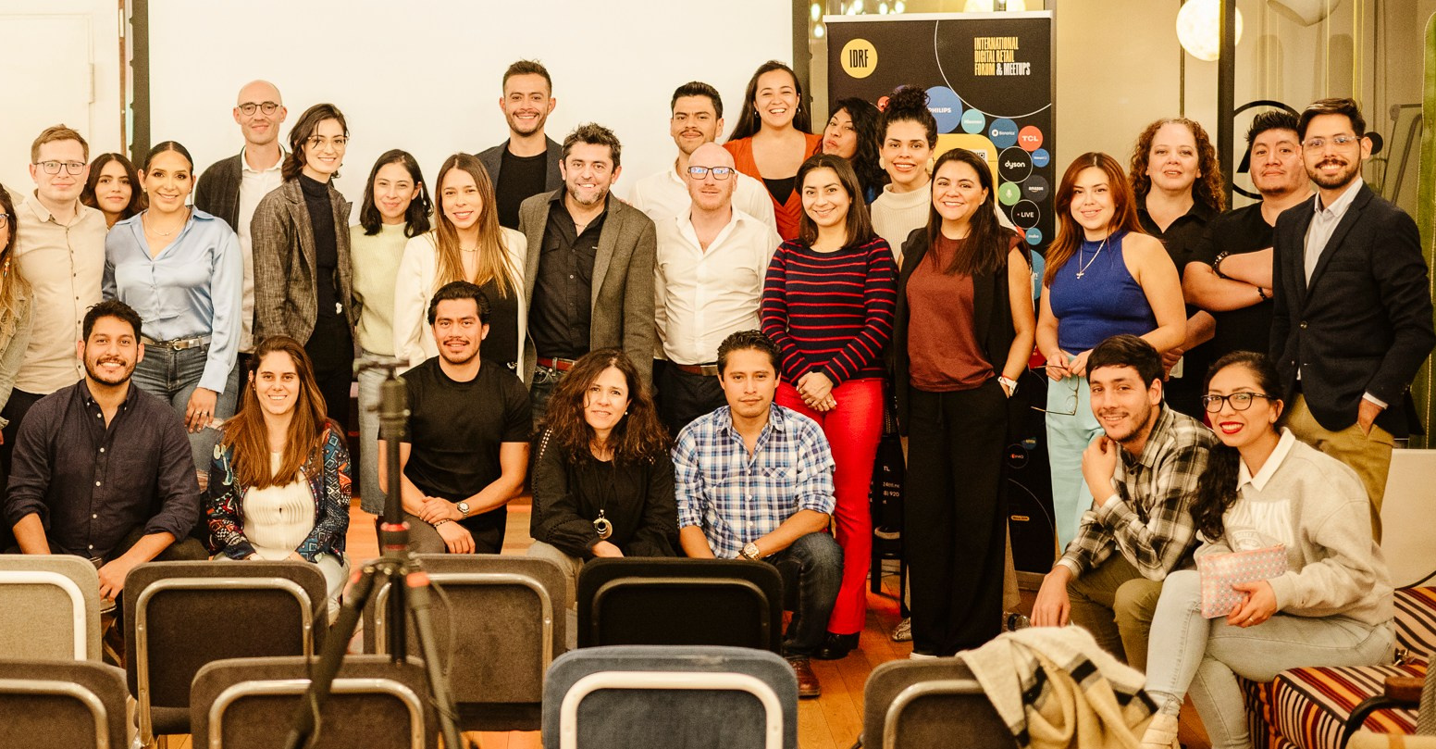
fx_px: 2246
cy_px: 200
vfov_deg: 18.8
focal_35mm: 60
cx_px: 435
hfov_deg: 35.0
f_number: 2.2
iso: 1000
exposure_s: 1/125
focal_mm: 40
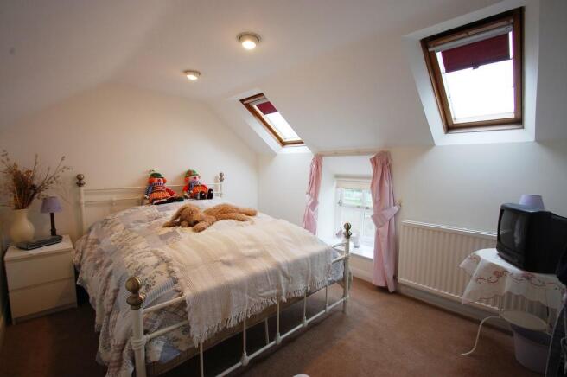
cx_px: 284
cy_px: 188
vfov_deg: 77.2
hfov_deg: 100.4
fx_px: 236
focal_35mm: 15
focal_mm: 10
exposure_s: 1/40
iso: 400
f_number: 8
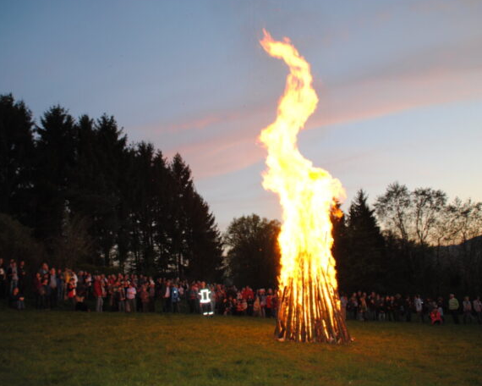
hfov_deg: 57.2
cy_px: 191
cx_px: 250
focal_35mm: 31
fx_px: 442
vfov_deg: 47.1
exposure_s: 1/60
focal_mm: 18
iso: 200
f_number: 3.5
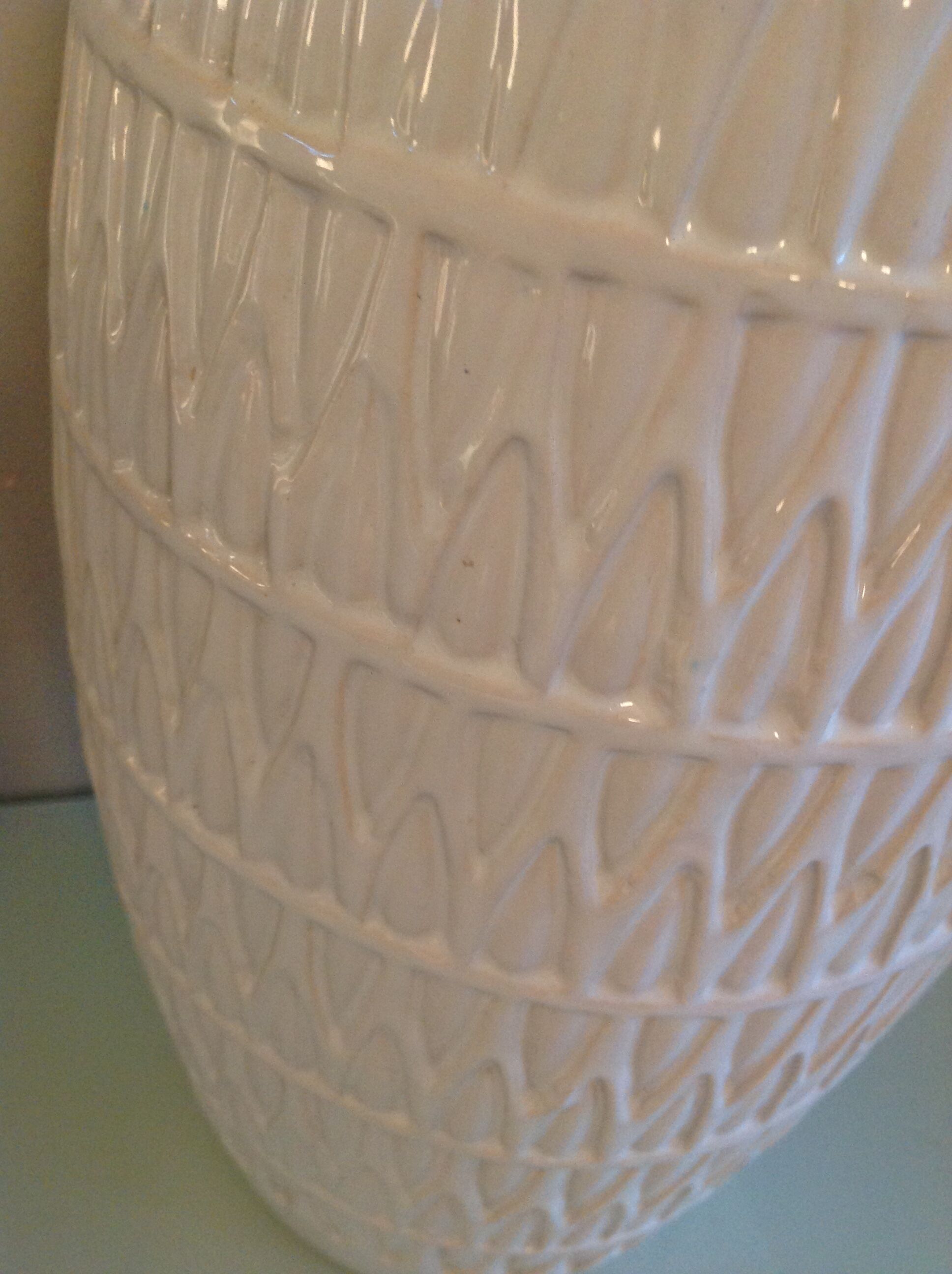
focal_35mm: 35
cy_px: 637
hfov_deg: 40.6
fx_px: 1287
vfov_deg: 52.7
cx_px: 476
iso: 200
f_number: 2.4
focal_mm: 4.28
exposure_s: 1/15
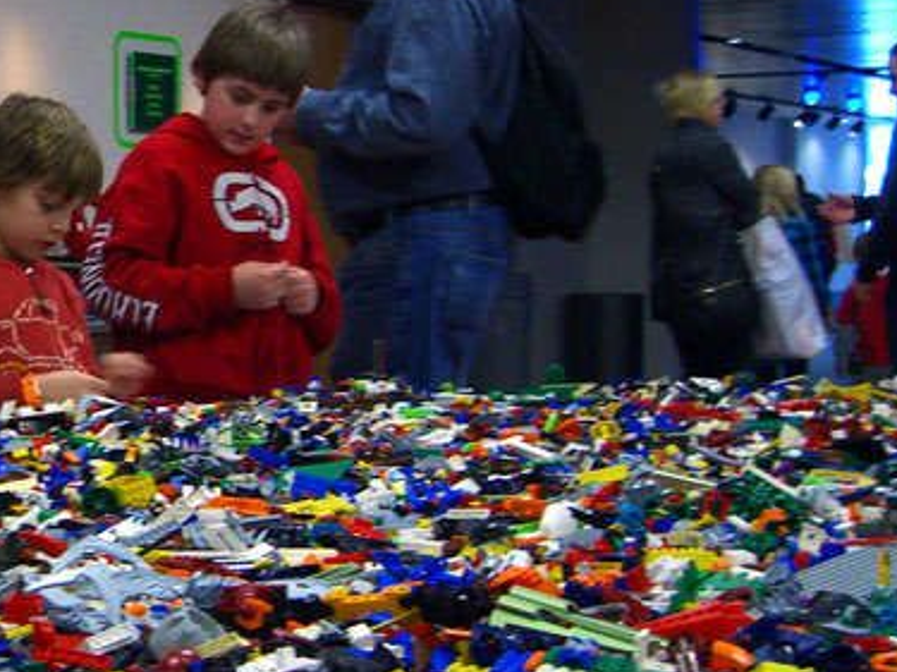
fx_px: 2098
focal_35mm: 81
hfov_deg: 22.9
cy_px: 385
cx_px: -48
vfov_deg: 18.2
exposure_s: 1/25
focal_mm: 7.9
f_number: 2.8
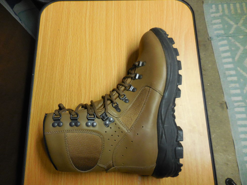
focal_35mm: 25
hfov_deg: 69.4
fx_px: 178
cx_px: 124
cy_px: 92
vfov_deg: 54.9
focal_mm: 4.5
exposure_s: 1/20
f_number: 3.3
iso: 400
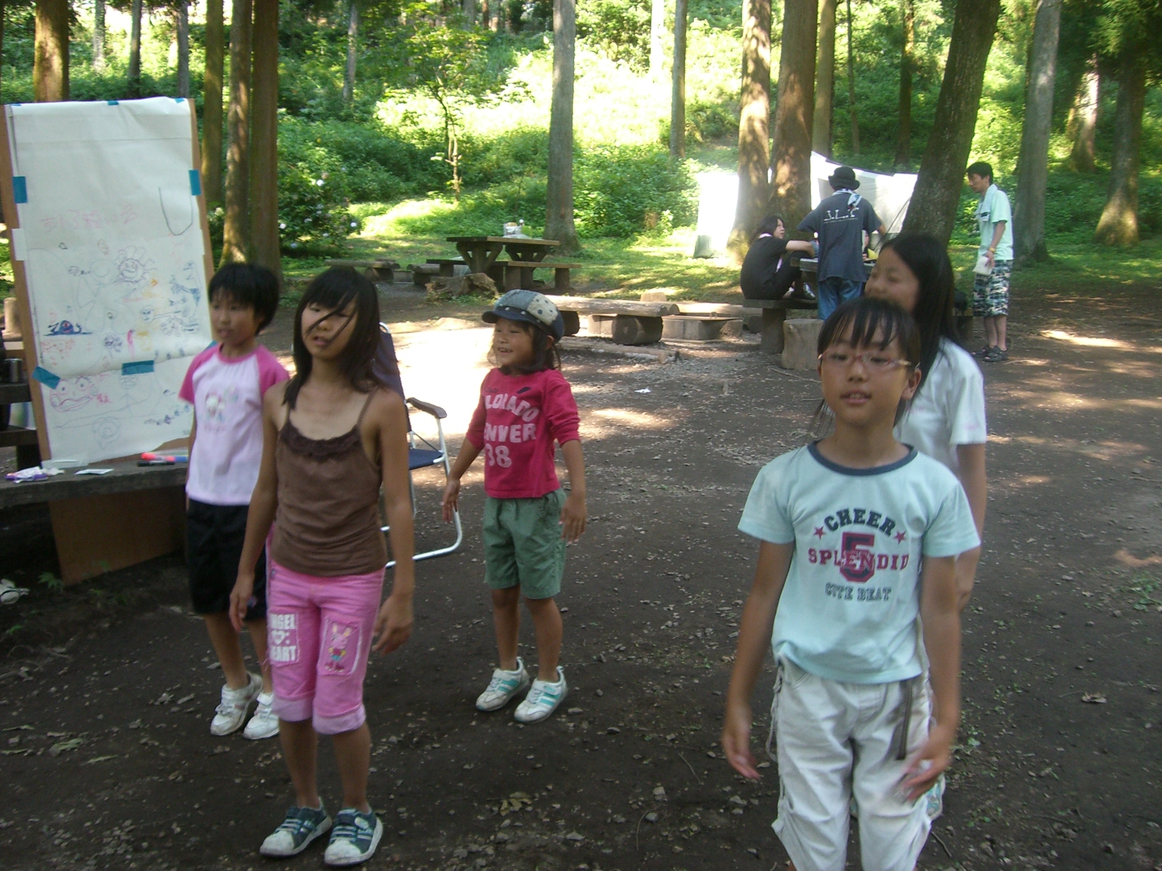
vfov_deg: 36.8
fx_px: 1309
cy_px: 428
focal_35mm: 39
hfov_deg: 47.9
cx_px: 586
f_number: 2.7
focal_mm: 6.2
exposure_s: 1/100
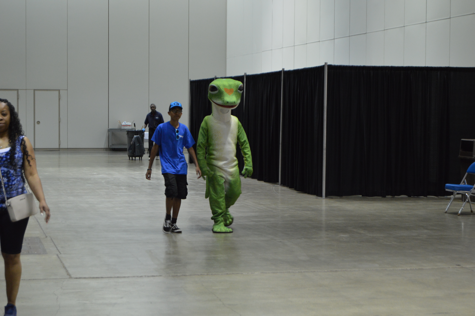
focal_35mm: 82
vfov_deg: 16.5
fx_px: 1088
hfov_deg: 24.6
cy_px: 158
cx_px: 238
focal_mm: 55
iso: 1250
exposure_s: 1/60
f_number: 5.6
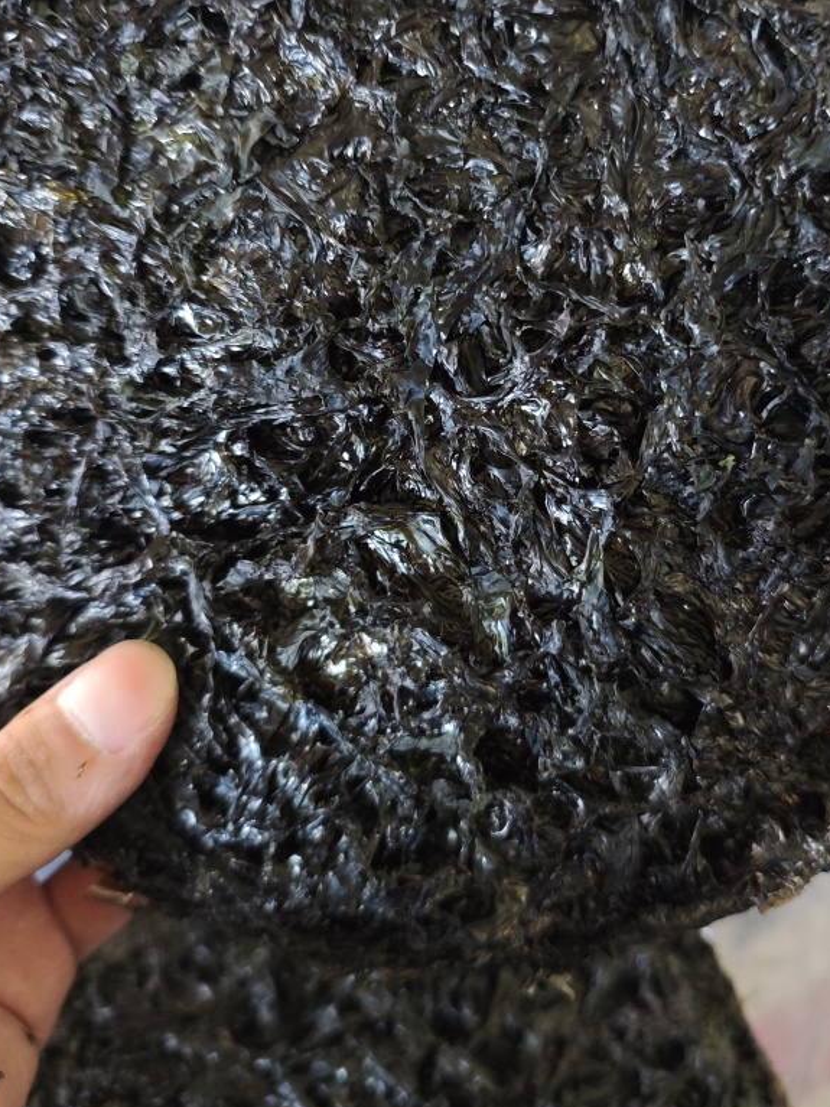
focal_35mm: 32
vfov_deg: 56.4
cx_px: 469
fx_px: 1023
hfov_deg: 44.1
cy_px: 444
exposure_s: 1/25
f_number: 1.42
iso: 2000
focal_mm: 6.68
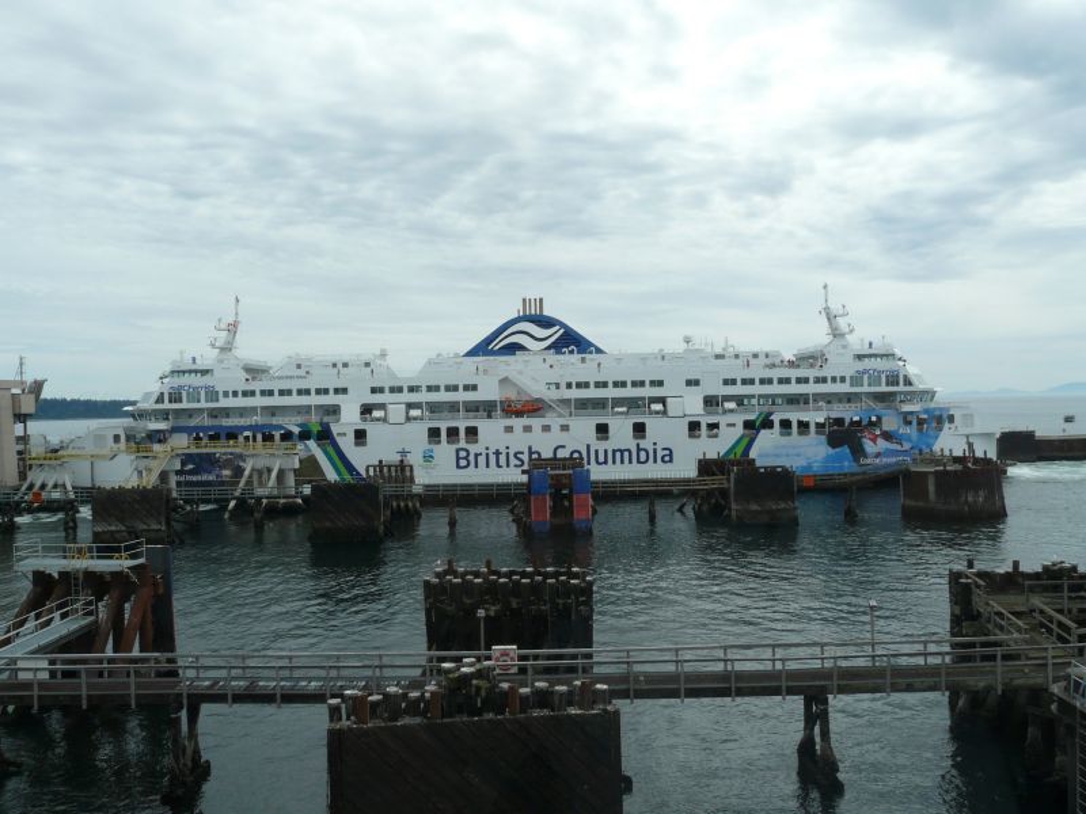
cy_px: 407
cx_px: 543
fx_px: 878
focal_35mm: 28
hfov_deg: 63.4
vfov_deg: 49.7
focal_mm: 4.6
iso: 100
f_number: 6.3
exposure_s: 1/400
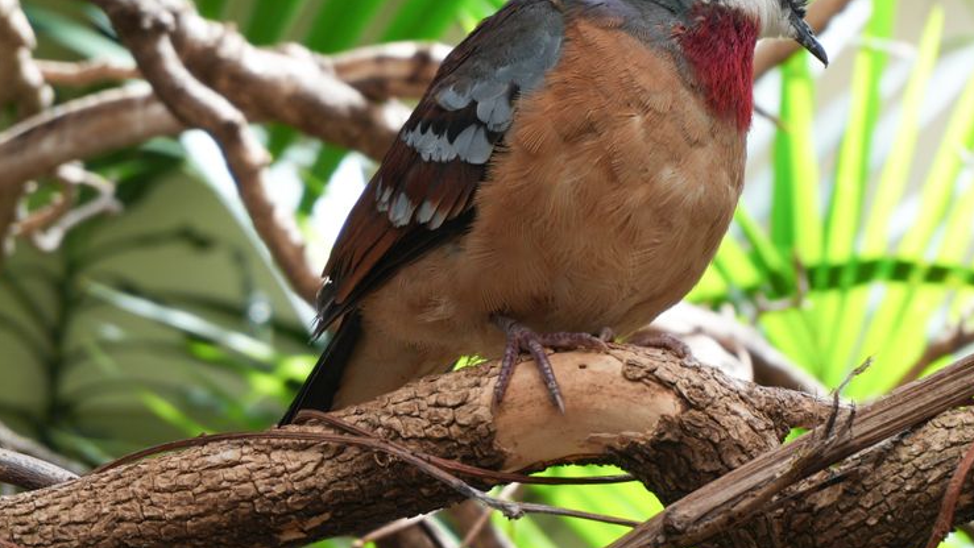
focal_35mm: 136
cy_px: 177
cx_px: 608
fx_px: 3513
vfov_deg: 8.9
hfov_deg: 15.8
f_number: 5.6
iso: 200
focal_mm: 50
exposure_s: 1/80
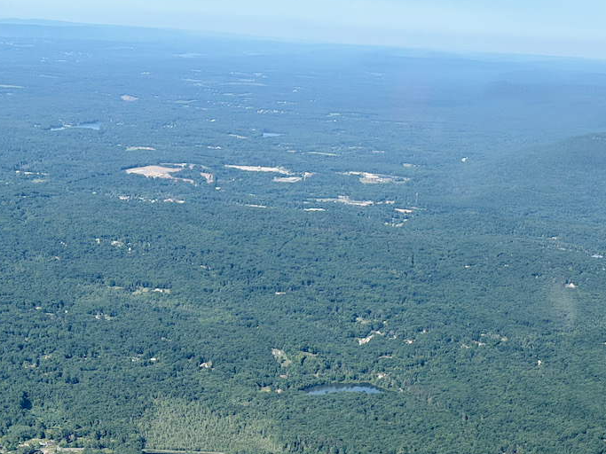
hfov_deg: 21.7
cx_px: 201
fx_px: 1575
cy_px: 405
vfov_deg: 16.2
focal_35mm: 90
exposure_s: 1/2415
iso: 64
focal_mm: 6.76
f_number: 1.78
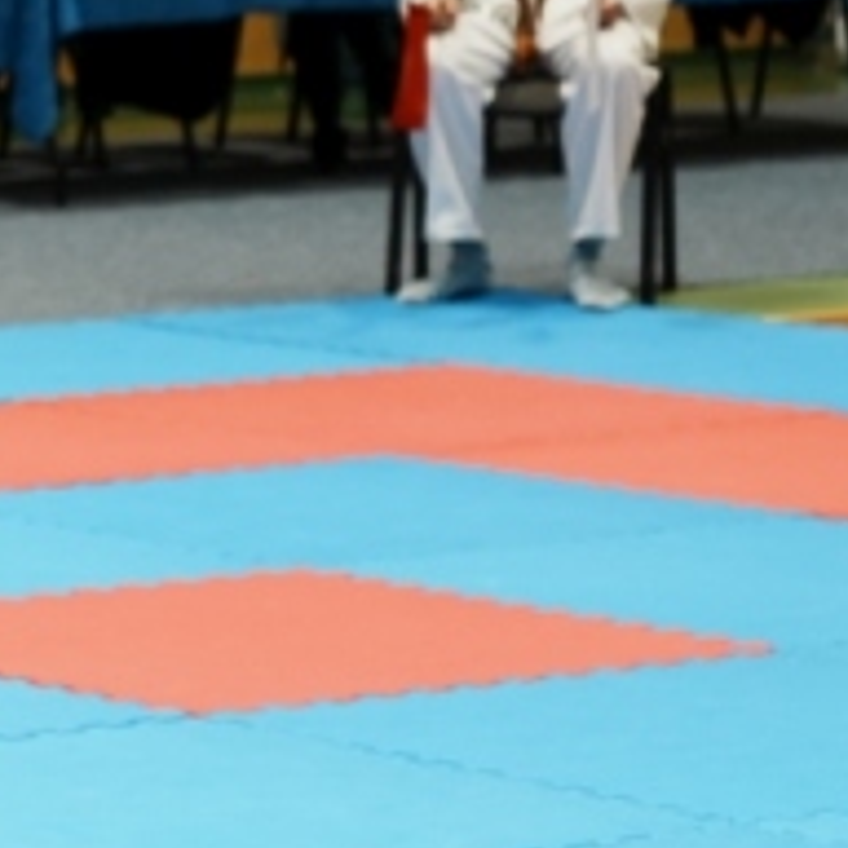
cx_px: -826
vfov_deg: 7.2
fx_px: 6763
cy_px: 501
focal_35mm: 244
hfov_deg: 6.9
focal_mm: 69
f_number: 4
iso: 640
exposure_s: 1/80
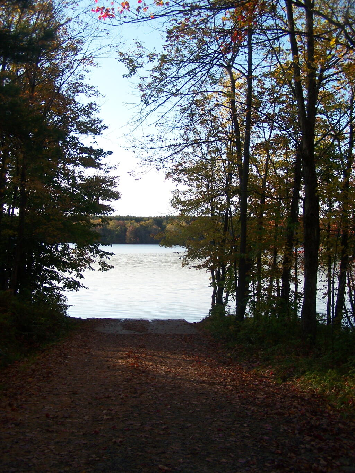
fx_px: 547
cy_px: 236
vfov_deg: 46.8
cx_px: 178
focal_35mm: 40
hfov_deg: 36.0
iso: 80
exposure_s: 1/500
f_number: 2.8
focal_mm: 6.7
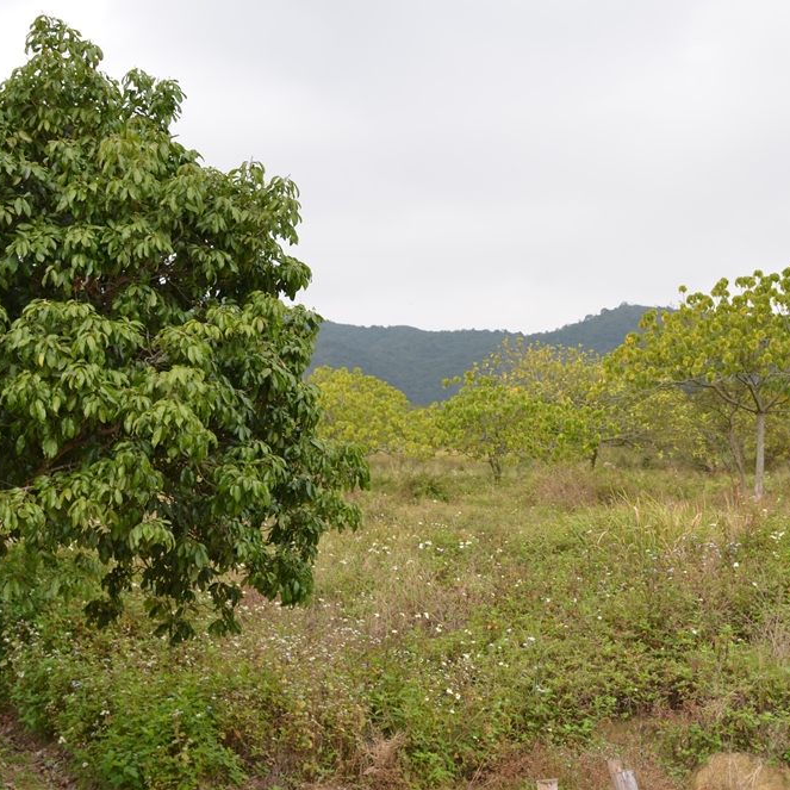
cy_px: 394
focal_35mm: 55
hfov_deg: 30.8
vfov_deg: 31.1
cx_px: 540
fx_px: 1420
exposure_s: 1/250
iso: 100
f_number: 5
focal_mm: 28
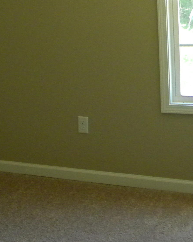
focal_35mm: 74
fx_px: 529
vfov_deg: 24.8
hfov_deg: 20.3
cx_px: 18
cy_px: 16
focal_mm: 5
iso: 400
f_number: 3.5
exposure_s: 1/36.3
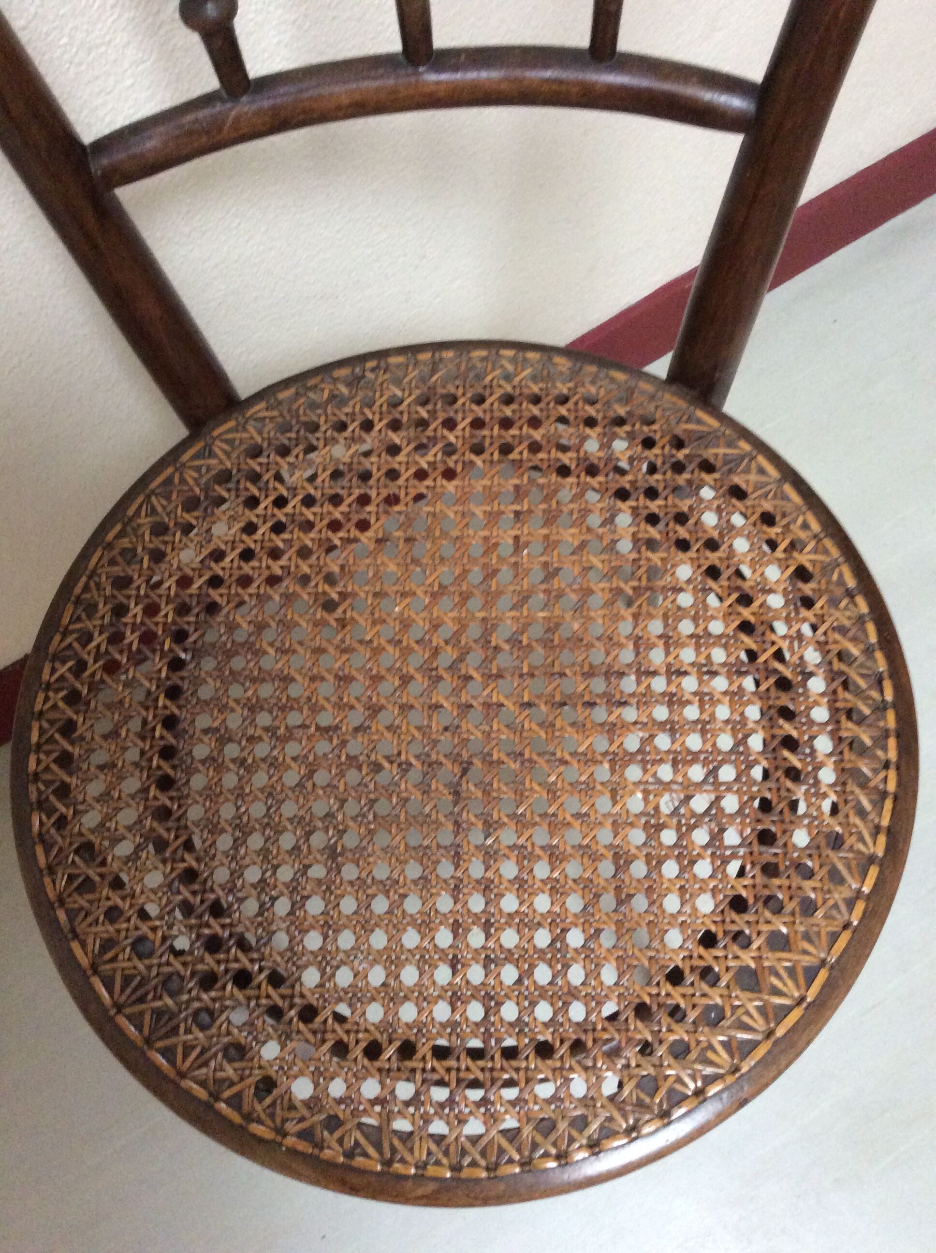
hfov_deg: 44.1
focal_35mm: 32
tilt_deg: -70.4
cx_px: 468
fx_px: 1157
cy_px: 626
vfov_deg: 56.9
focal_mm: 3.3
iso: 250
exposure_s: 1/25
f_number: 2.4
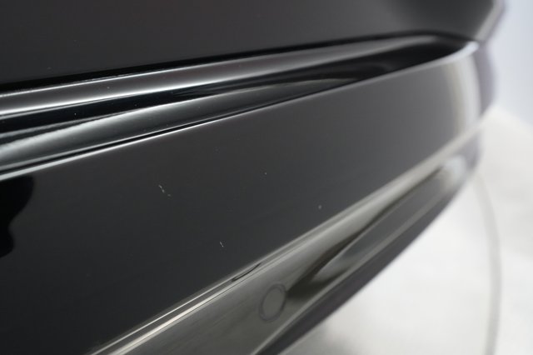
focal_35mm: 28
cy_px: 178
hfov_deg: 65.5
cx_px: 266
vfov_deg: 46.4
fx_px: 414
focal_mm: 28
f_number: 5
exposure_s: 1/100
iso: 5000
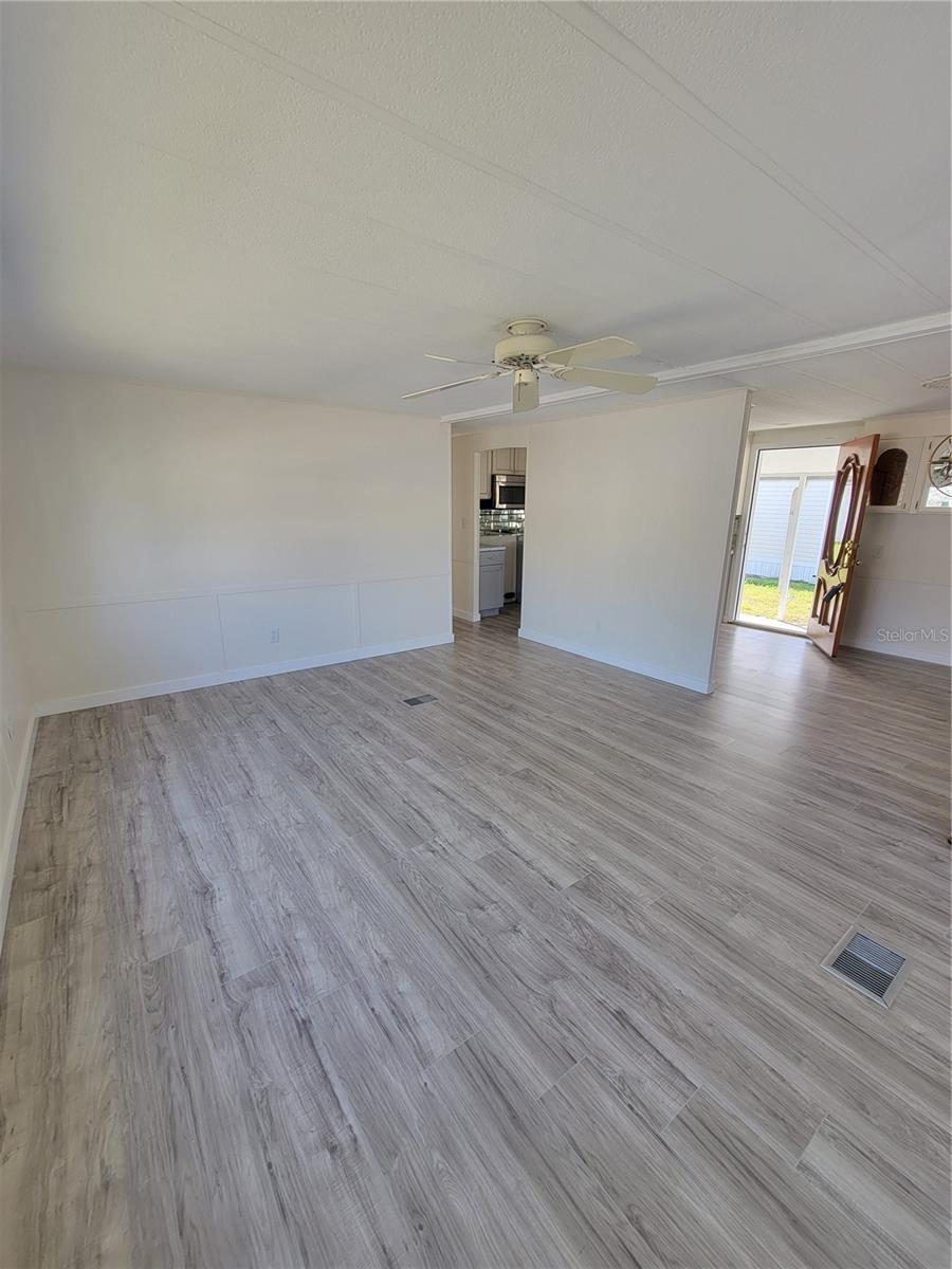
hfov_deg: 89.9
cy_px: 634
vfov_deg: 106.2
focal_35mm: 13
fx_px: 477
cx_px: 476
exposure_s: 1/60
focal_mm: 2.2
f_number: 2.2
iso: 50
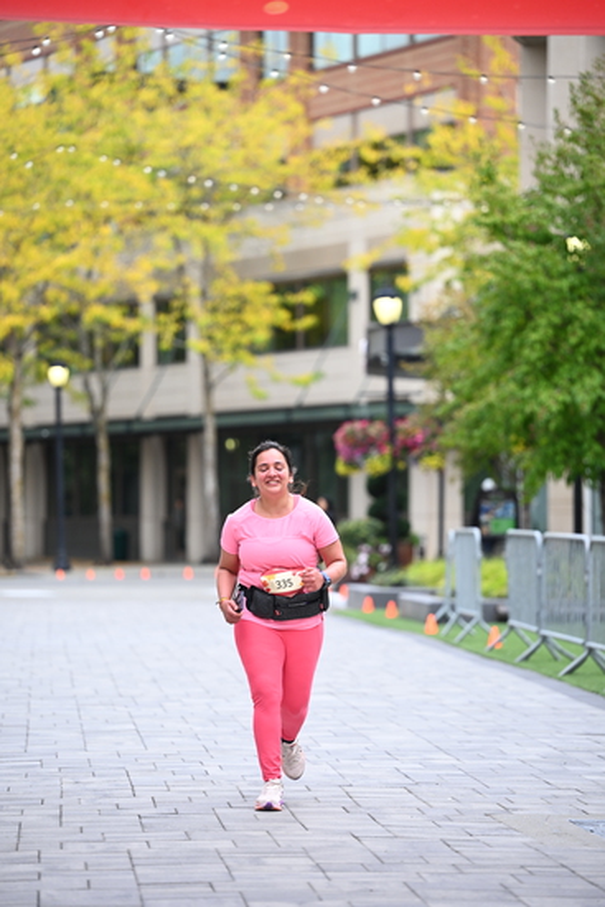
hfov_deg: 10.2
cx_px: 302
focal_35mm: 135
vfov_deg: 15.2
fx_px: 3401
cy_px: 454
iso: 640
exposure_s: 1/1600
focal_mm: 135
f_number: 2.8
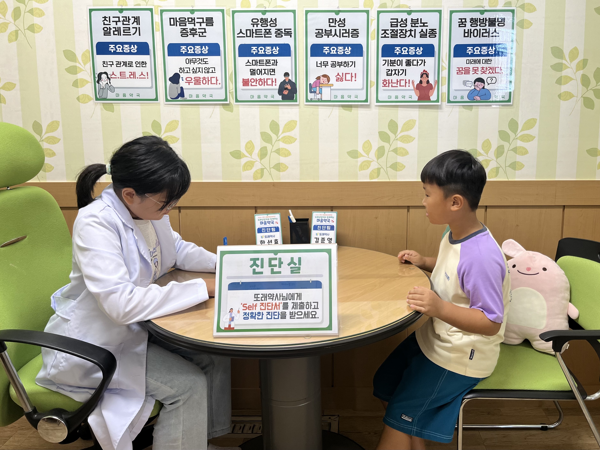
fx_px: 451
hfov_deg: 67.3
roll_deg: +0.0
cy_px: 225
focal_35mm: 26
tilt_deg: -13.8
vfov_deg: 53.1
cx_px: 300
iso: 80
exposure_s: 1/60
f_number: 1.6
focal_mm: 5.1
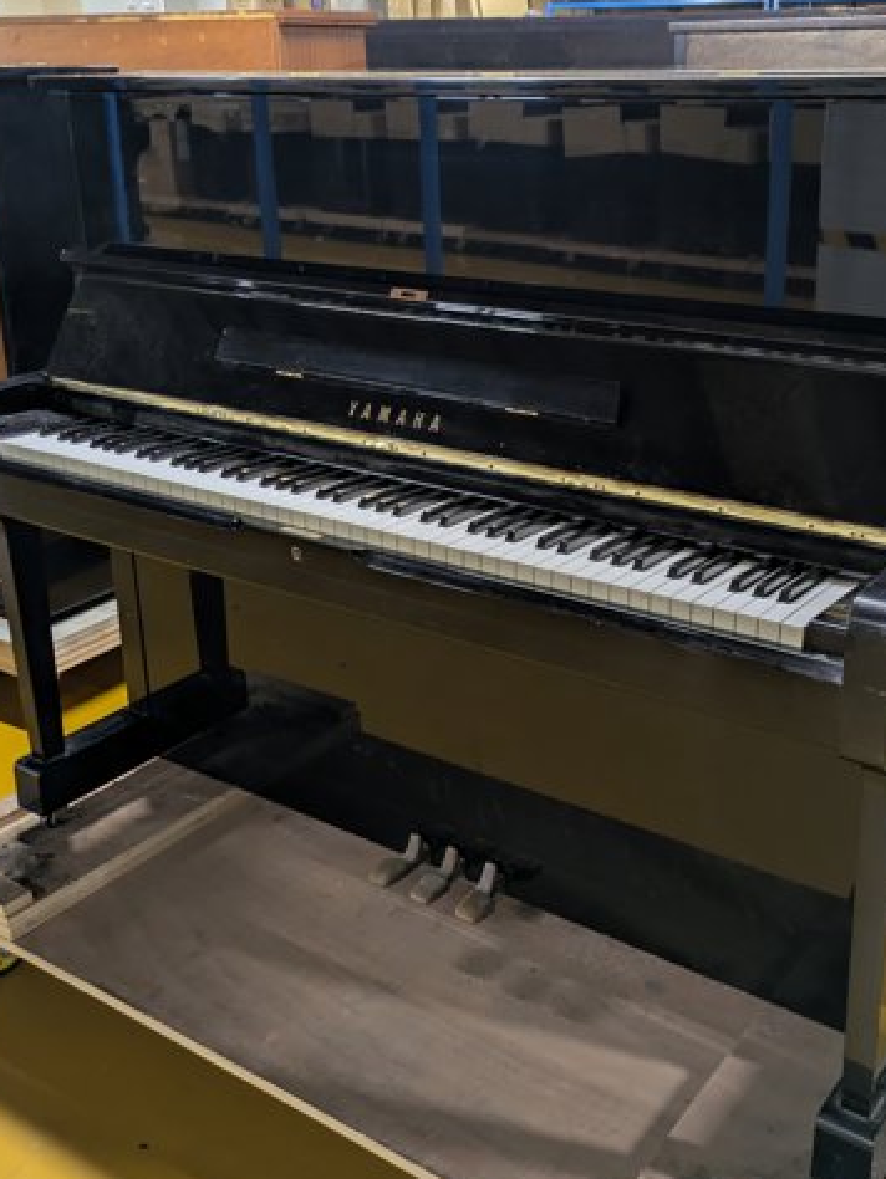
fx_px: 1296
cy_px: 520
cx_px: 482
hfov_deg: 37.7
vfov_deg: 48.9
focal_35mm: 38
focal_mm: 5.43
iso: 112
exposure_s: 1/33.3
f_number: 1.89
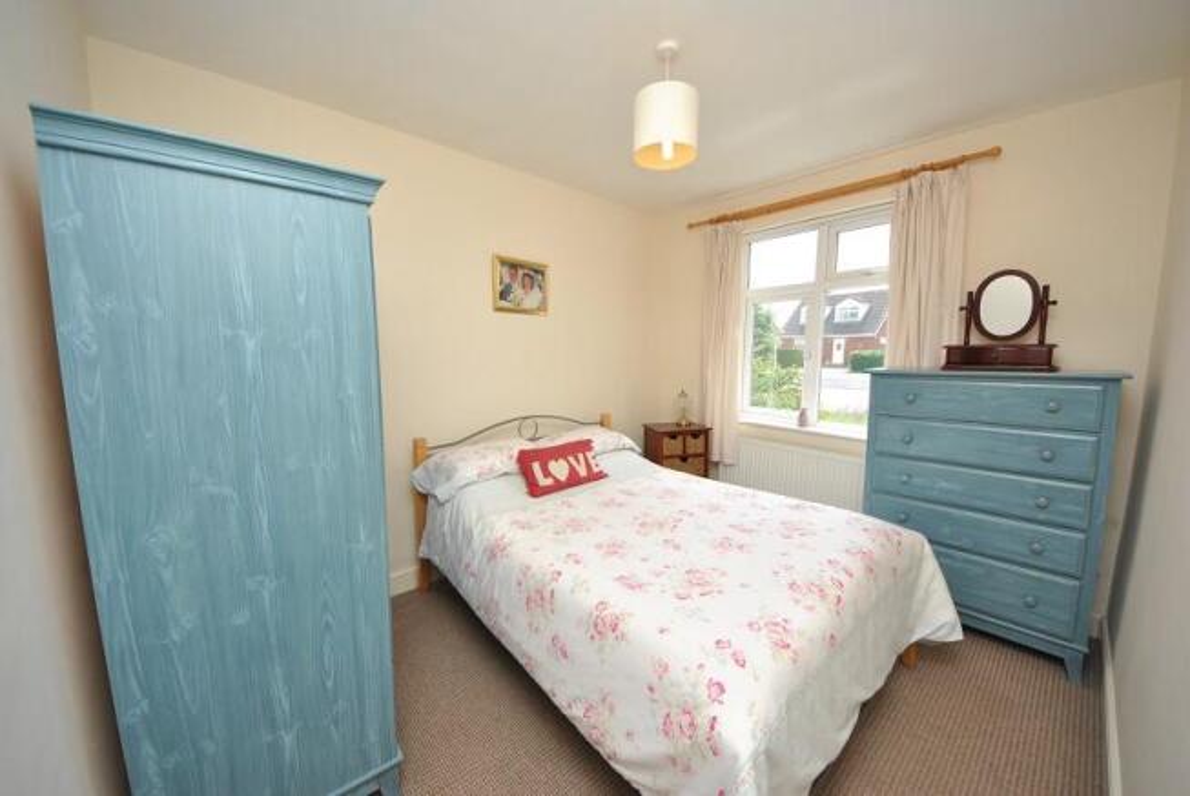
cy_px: 398
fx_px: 397
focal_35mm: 12
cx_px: 595
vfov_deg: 90.2
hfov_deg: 112.6
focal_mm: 8
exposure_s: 1/125
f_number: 5.6
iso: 160
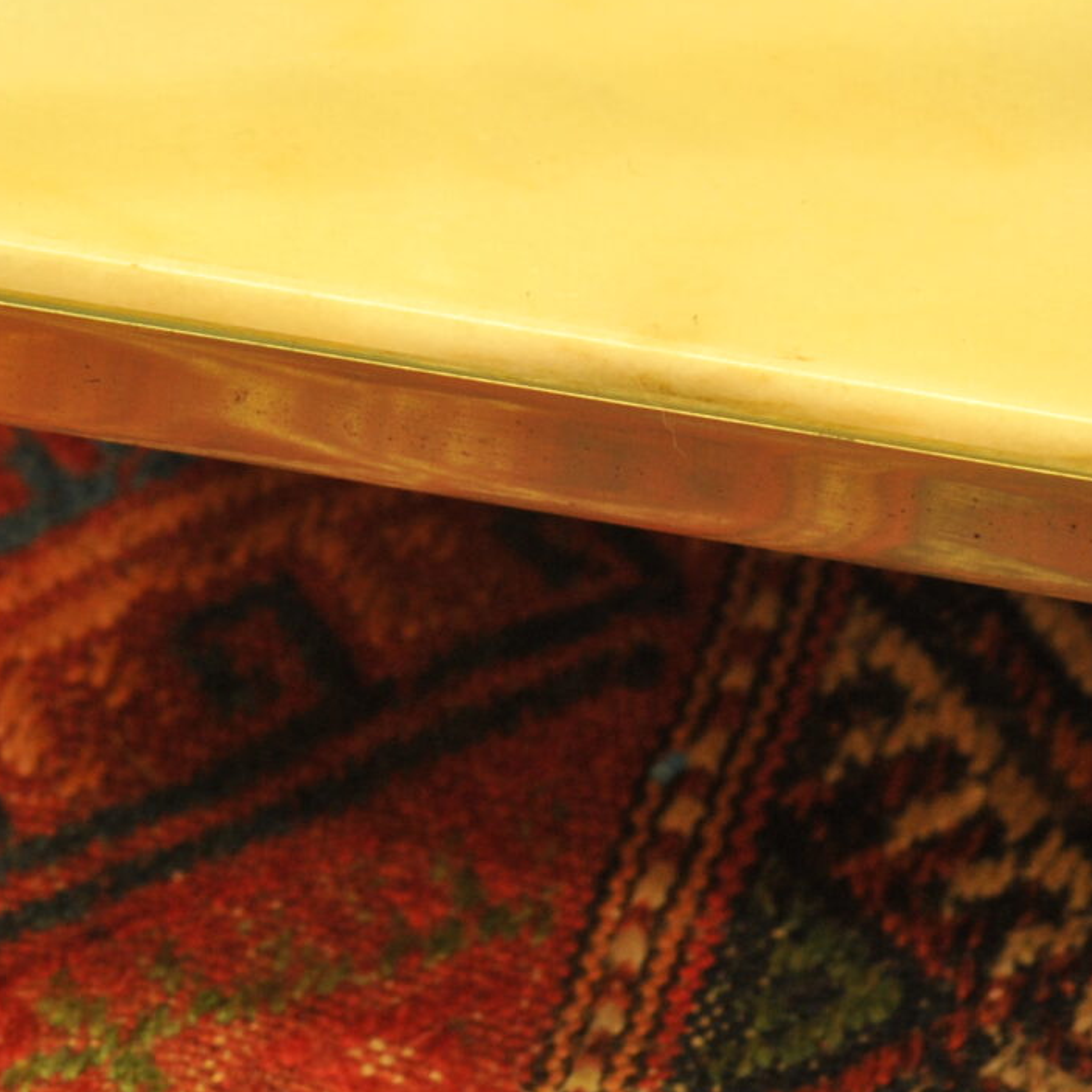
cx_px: 255
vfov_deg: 4.7
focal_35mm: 371
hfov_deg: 4.7
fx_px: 13241
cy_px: -91
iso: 1600
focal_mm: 120
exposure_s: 1/30
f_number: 7.1
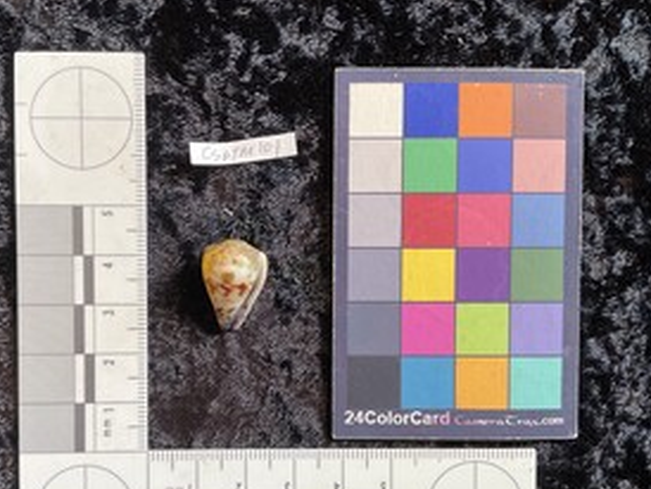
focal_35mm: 37
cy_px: 300
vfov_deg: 38.5
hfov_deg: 49.9
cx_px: 276
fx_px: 696
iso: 50
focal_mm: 3
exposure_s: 1/100
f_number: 1.8
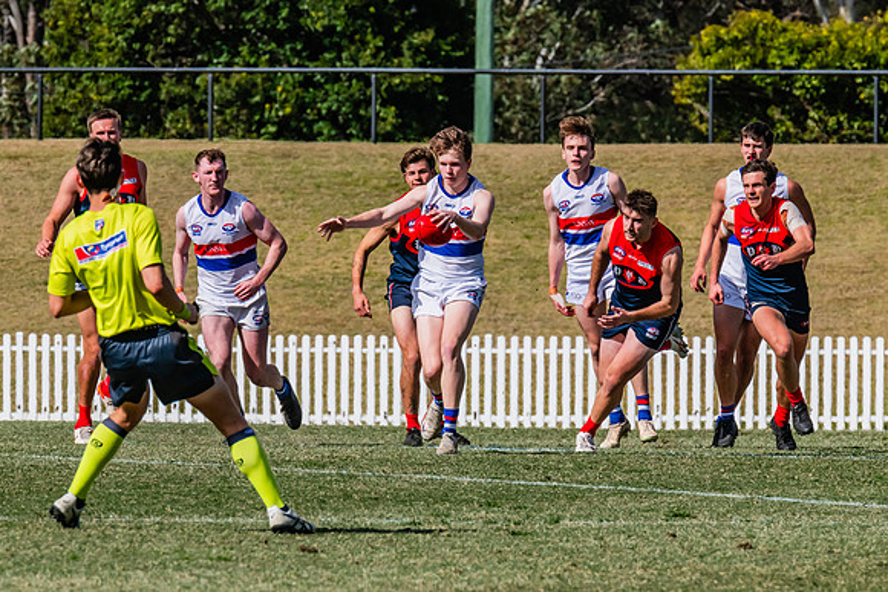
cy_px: 286
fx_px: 14163
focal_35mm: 574
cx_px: 438
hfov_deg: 3.6
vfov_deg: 2.4
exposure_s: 1/2000
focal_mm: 420
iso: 800
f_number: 13
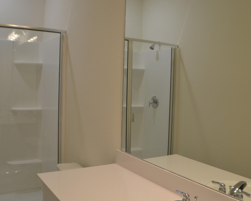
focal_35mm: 47
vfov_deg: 32.1
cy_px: 102
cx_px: 127
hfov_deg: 39.5
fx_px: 349
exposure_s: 1/60
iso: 400
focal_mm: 26
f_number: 4.2
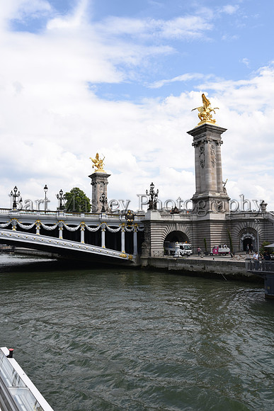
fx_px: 319
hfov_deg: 46.4
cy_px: 206
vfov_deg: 65.5
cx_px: 137
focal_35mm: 28
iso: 64
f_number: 8
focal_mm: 28
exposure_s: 1/125
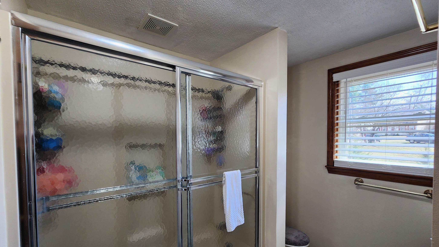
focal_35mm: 15
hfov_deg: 103.0
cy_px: 140
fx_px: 175
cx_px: 213
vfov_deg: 70.2
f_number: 2.2
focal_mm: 2.2
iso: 125
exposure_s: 1/60
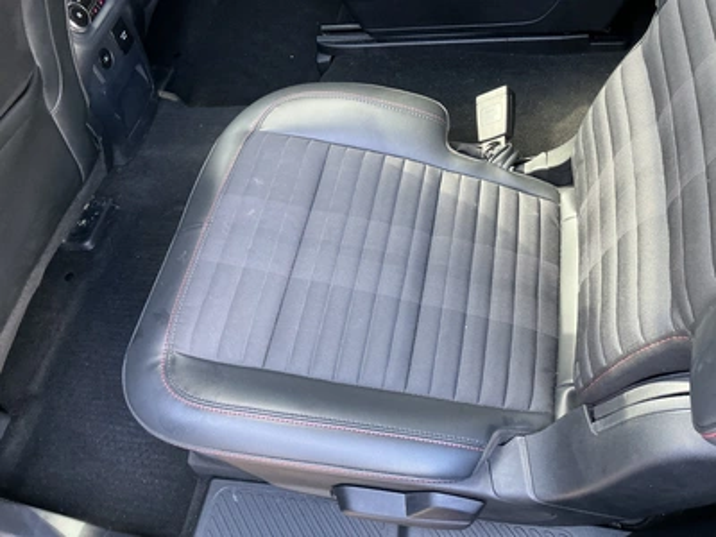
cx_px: 358
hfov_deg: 63.4
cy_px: 268
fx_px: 579
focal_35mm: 28
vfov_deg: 49.7
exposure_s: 1/60
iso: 160
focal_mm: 3
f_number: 1.8
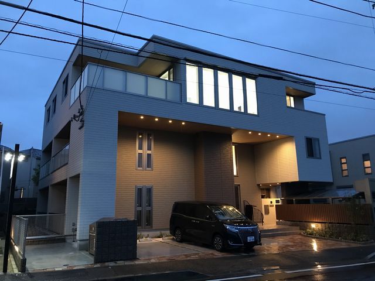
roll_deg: +1.3
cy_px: 140
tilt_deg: +12.1
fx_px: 303
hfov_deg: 63.4
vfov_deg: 49.7
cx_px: 188
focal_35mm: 28
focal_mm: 3.99
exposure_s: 1/7
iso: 80
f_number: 1.8
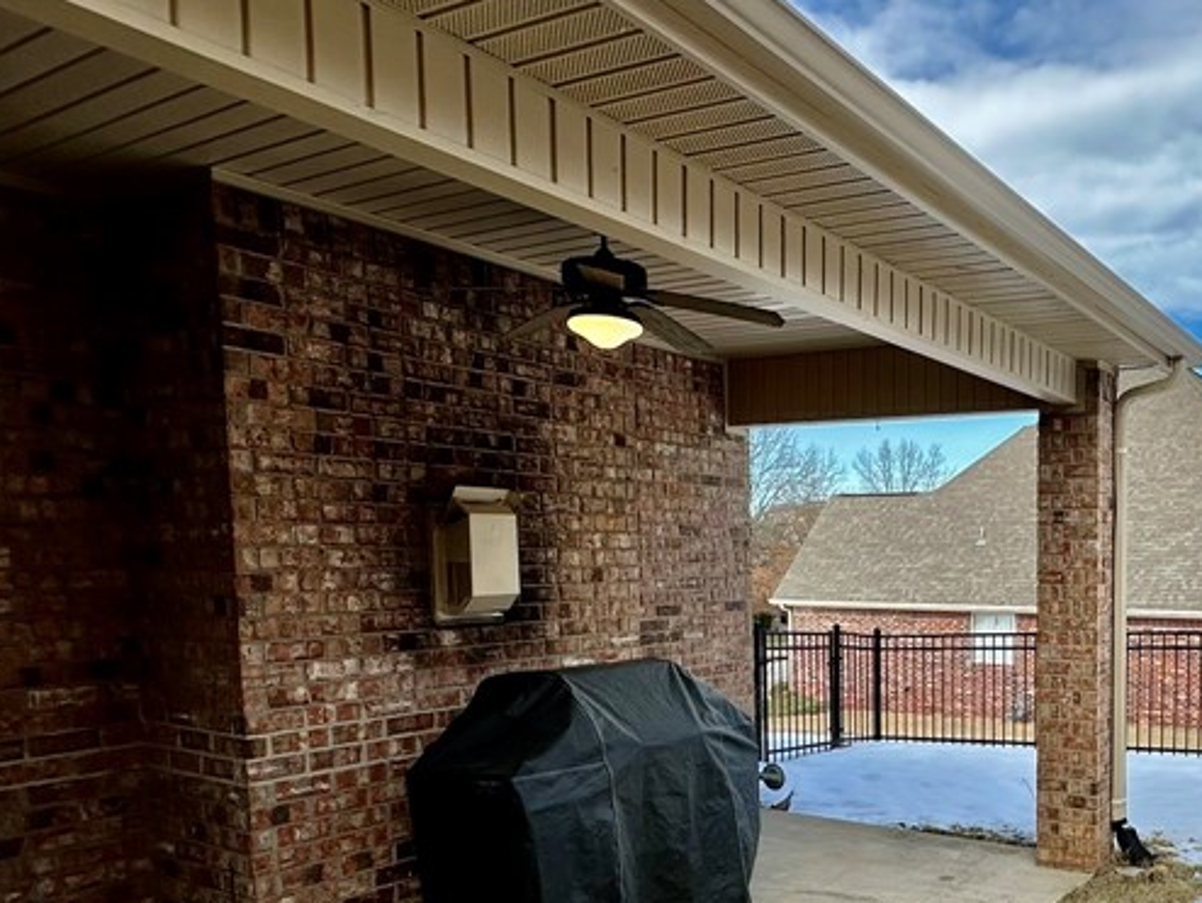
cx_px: 959
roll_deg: +0.0
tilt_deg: -5.1
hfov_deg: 57.2
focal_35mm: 29
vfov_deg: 47.0
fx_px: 1007
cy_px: 643
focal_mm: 2.22
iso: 50
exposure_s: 1/888
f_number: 2.2
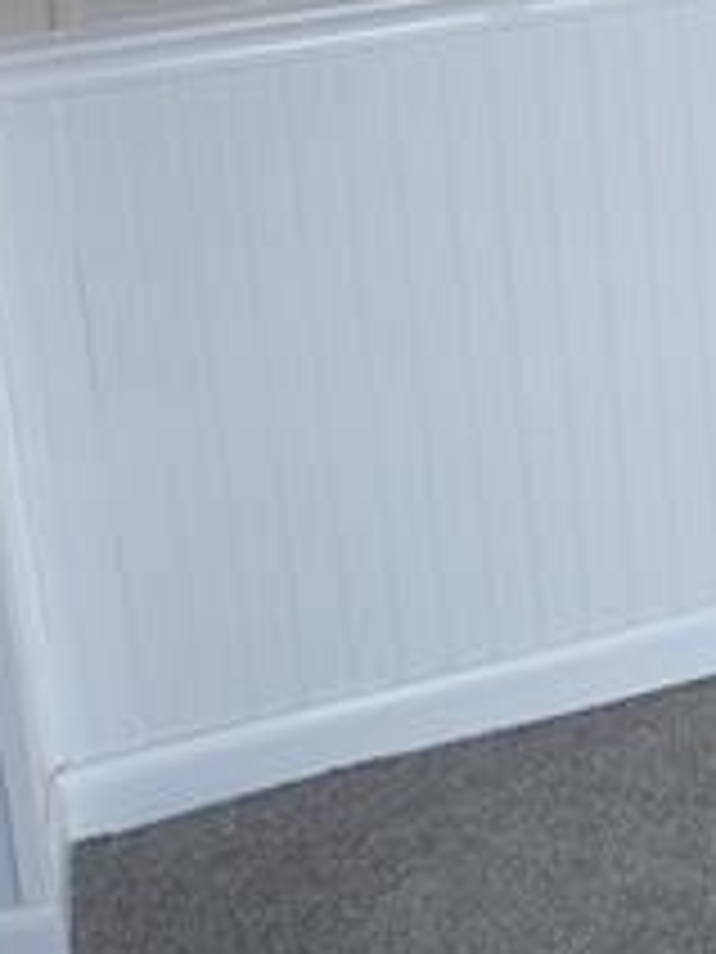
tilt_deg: -8.2
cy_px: -184
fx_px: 2399
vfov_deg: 21.0
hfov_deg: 15.0
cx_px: 1238
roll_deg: +2.7
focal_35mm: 87
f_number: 1.78
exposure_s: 1/312
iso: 100
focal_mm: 6.76
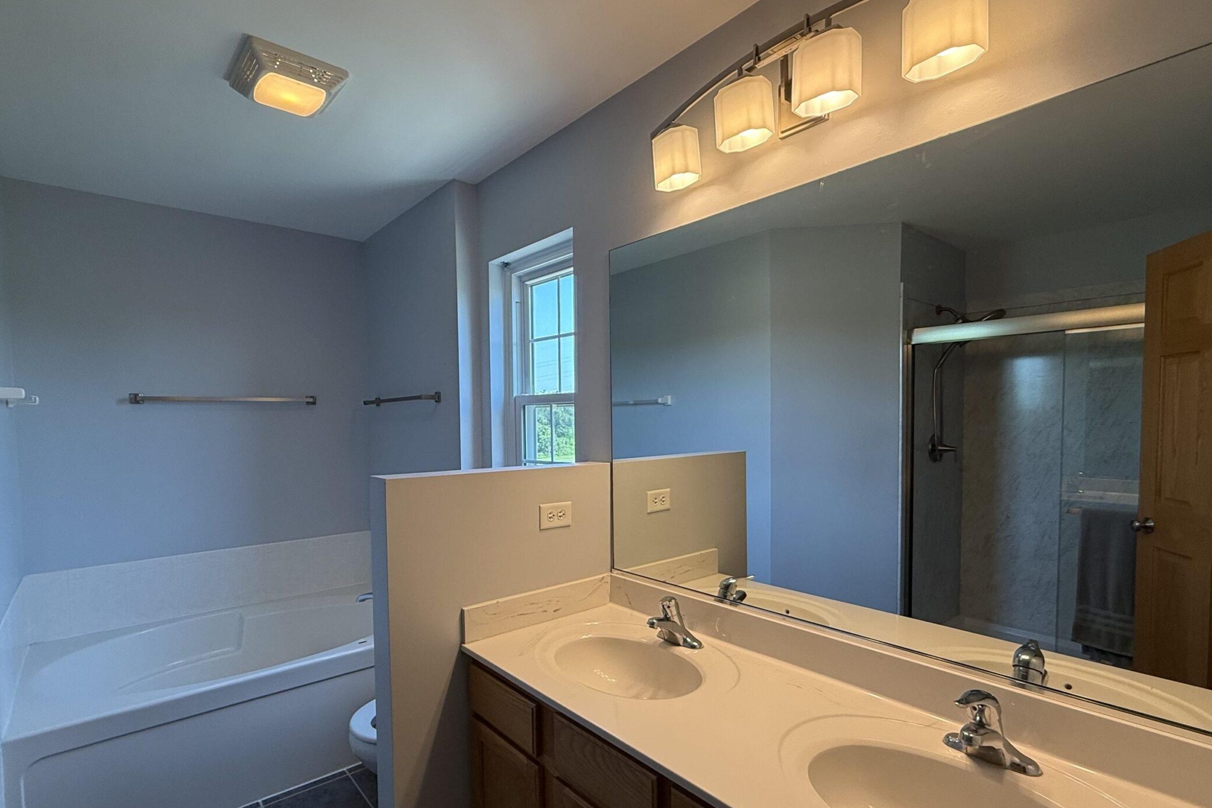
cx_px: 598
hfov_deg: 90.0
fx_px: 606
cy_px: 452
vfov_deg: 67.2
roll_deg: +0.1
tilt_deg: -3.3
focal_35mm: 18
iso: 125
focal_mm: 2.22
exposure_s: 1/120
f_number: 2.2
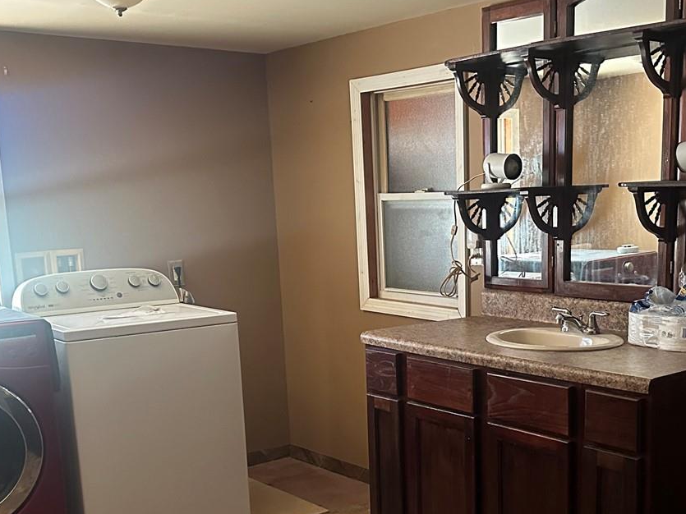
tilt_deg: -11.5
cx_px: 412
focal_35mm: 46
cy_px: 383
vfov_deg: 31.0
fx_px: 911
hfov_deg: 41.1
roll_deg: +1.1
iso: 1000
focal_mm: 6.86
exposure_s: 1/47
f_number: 1.78
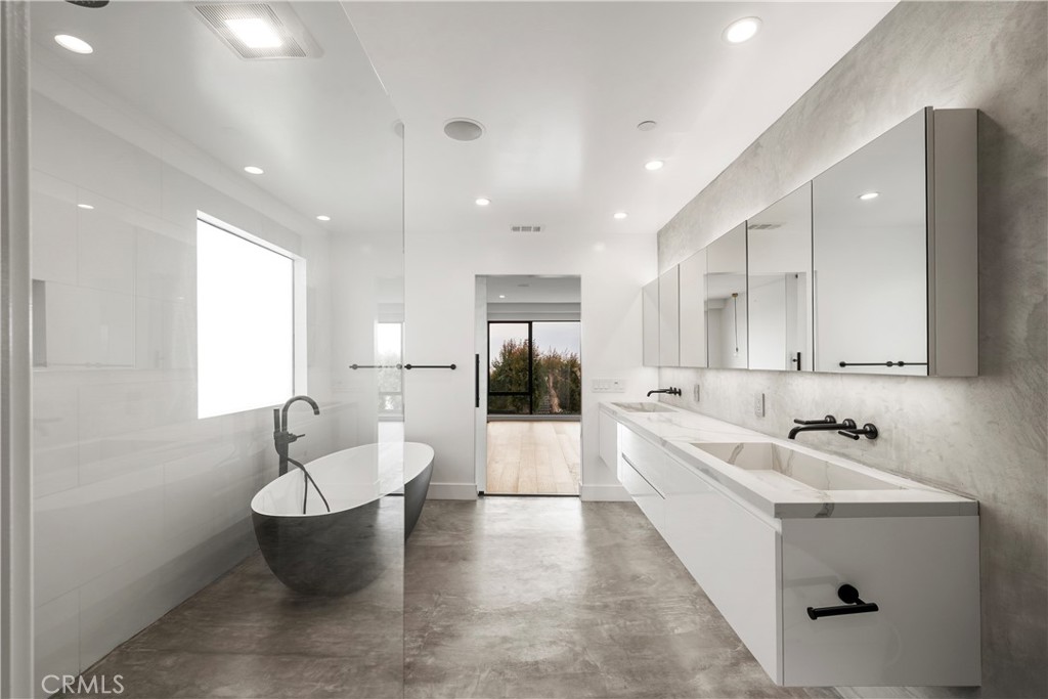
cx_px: 524
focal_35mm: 14
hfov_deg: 104.2
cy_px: 350
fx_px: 408
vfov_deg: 81.2
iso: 160
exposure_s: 1/5
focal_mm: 14
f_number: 11
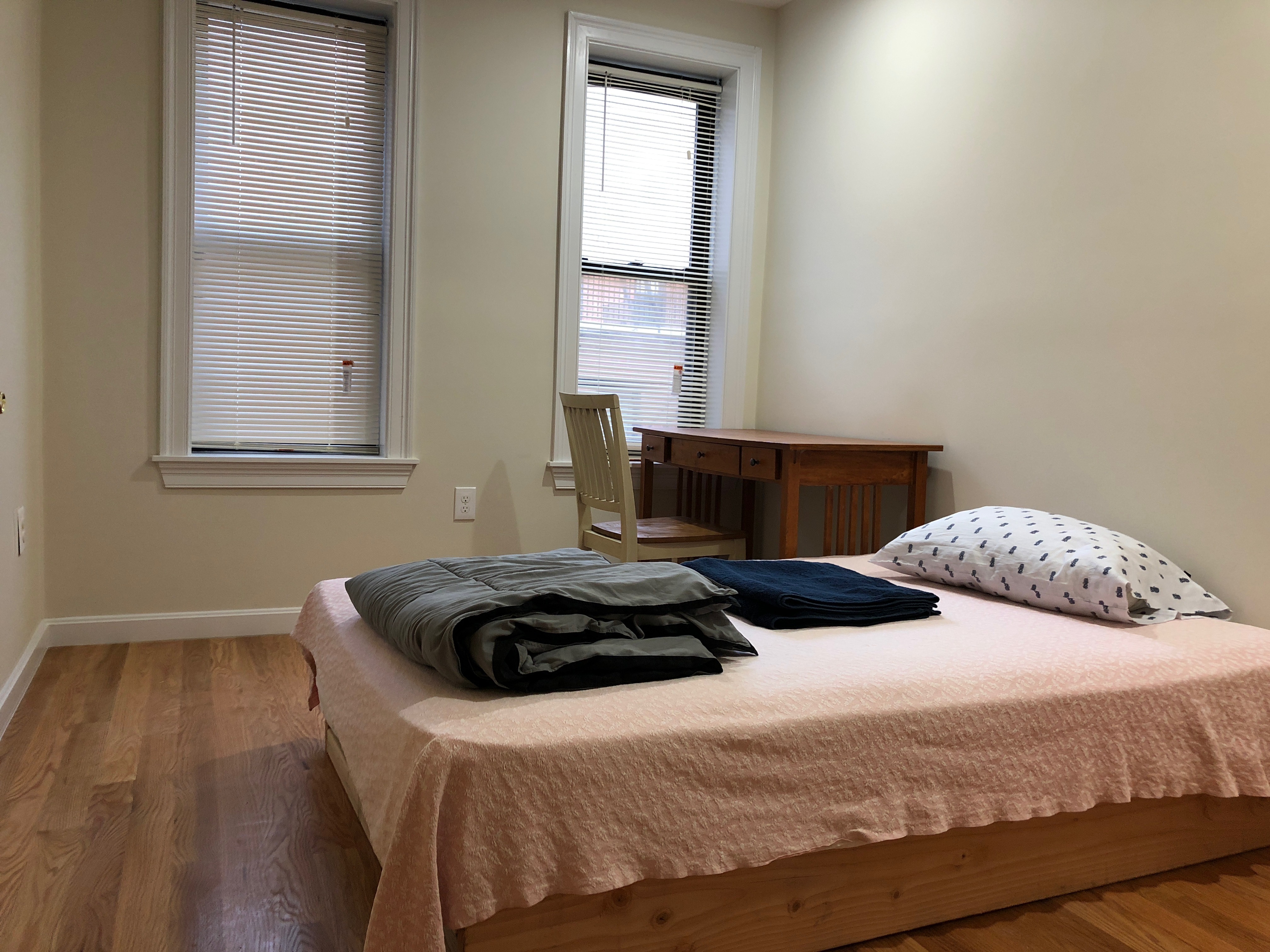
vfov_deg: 49.7
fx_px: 1027
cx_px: 635
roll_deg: -1.6
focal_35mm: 28
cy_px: 476
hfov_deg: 63.4
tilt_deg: -3.0
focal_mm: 3.99
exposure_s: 1/24
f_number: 1.8
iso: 32
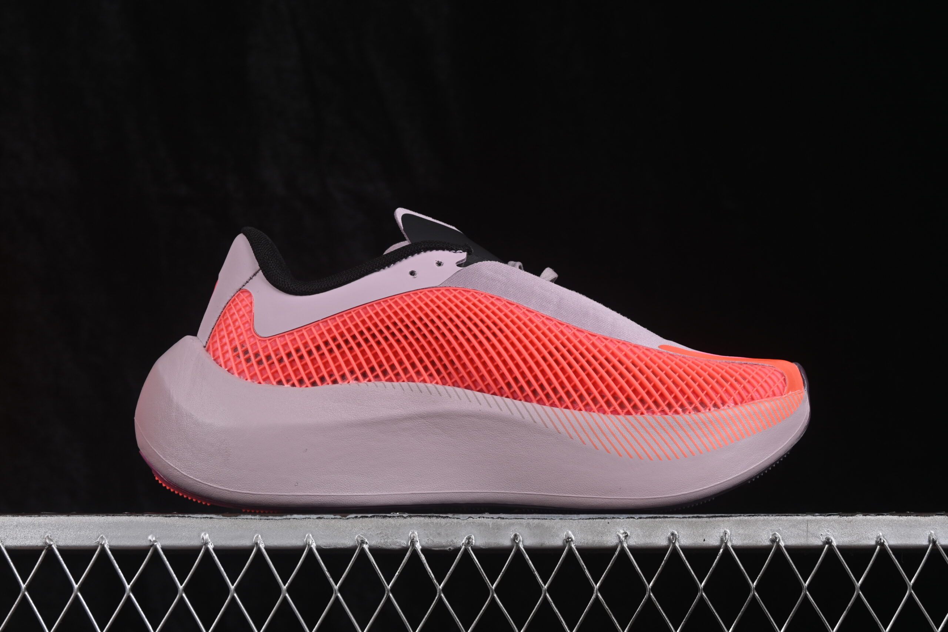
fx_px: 1975
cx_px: 474
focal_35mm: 75
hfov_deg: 27.0
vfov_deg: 18.2
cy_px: 316
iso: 160
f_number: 8
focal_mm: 50
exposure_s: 1/80
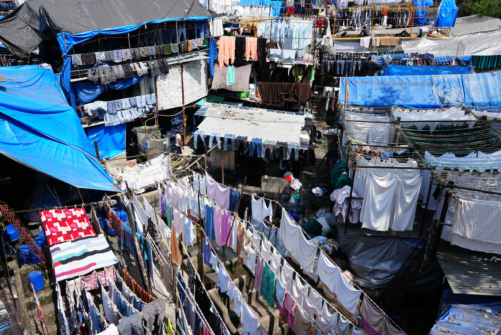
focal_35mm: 28
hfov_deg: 65.3
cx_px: 224
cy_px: 145
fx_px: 390
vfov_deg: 46.3
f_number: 10
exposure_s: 1/160
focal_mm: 24
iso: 100
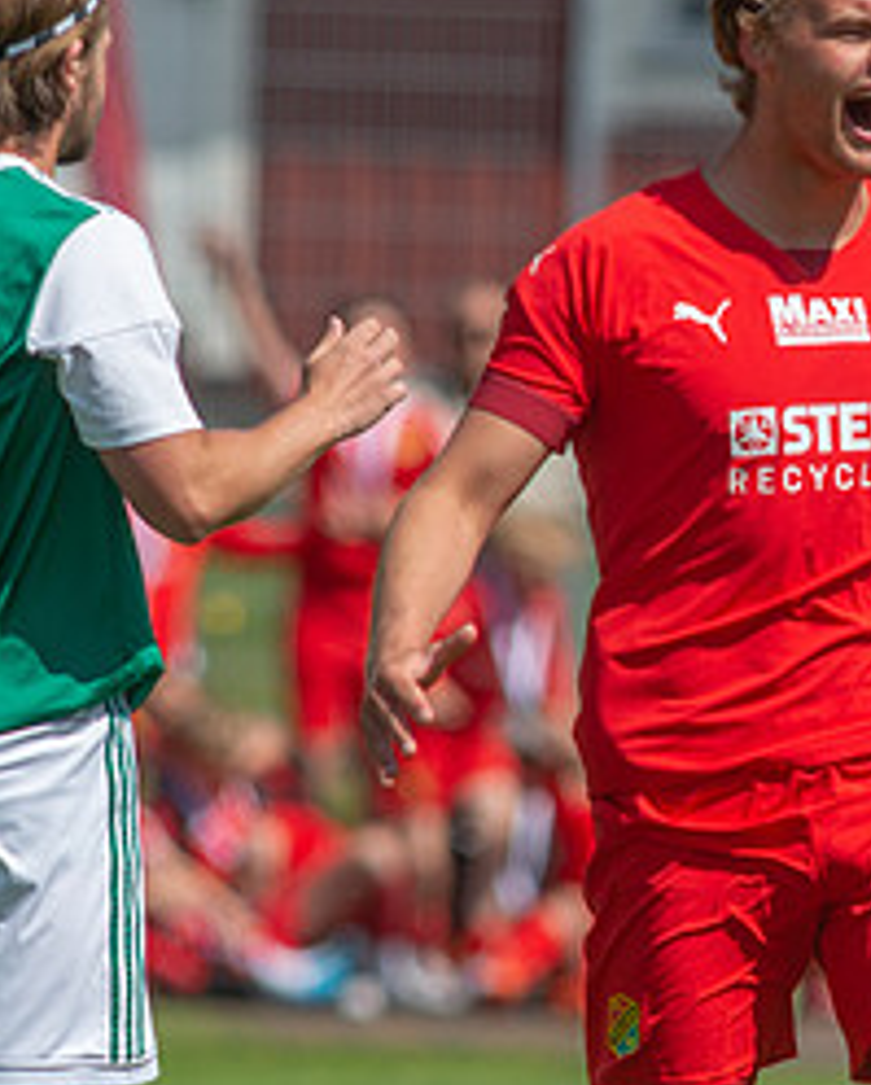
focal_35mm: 957
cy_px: 578
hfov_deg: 1.6
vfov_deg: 2.0
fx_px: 30781
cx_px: 985
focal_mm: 420
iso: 110
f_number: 4
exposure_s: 1/1250
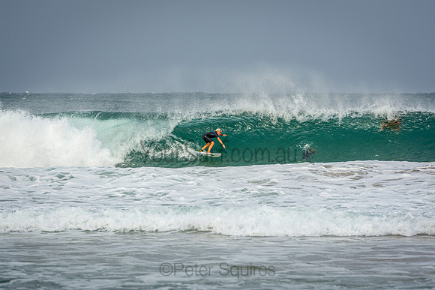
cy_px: 145
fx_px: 3626
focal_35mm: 300
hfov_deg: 6.9
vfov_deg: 4.6
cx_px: 218
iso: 200
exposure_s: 1/800
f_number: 5.6
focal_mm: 200
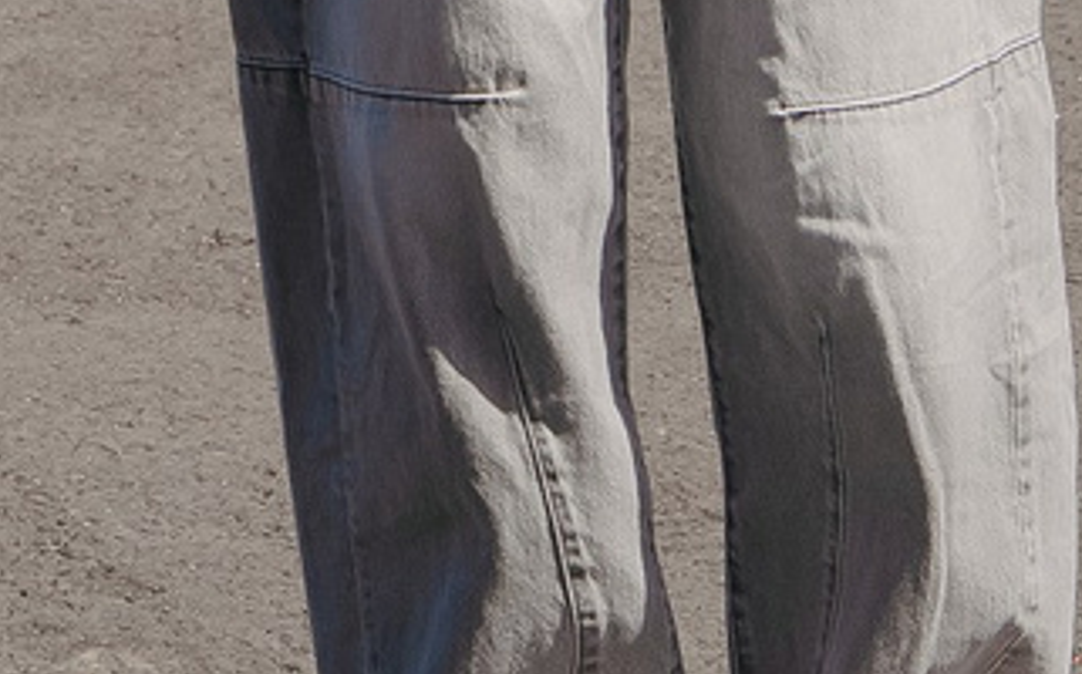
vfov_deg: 3.2
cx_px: -7
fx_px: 11991
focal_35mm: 407
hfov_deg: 5.2
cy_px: -1191
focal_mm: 50
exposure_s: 1/400
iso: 100
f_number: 7.1
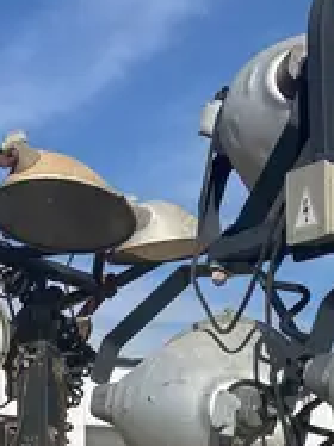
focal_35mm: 110
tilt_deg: -6.4
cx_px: 360
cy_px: 659
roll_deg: -1.2
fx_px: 1417
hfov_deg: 13.2
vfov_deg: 16.4
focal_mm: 3.99
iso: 32
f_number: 1.8
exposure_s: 1/4425
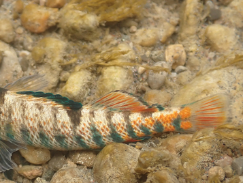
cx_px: 67
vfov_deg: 18.6
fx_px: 555
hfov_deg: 24.5
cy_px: 122
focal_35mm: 79
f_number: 3.1
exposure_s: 1/250
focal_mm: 8.4
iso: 100
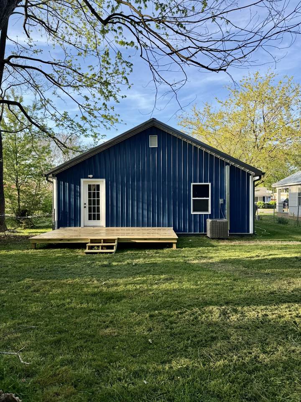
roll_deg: +0.1
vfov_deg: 71.6
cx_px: 150
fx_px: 278
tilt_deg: -0.8
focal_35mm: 24
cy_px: 201
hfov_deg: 56.8
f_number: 1.78
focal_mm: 6.76
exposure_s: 1/1314
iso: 80
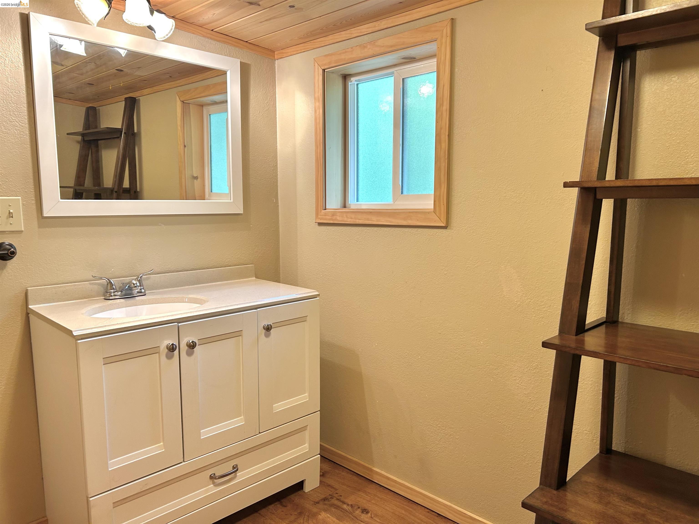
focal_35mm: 26
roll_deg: +0.7
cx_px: 350
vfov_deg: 53.1
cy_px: 262
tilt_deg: -8.0
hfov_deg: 67.3
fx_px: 525
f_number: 1.5
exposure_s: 1/60
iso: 80
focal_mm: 5.7
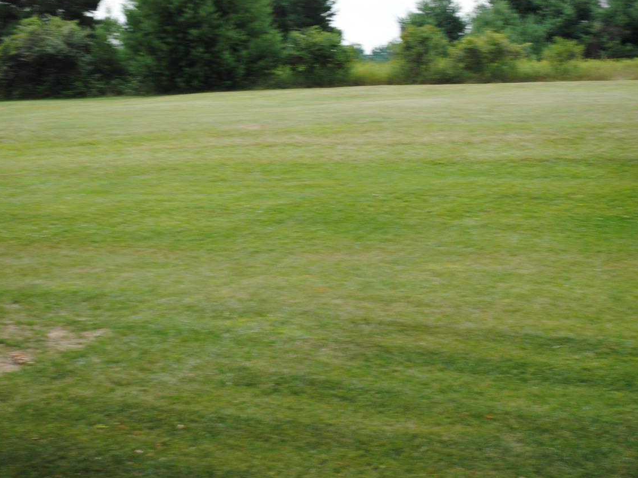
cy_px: 237
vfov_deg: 18.0
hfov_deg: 23.8
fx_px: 1511
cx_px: 314
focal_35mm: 82
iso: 100
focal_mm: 50
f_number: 7.1
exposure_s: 1/200
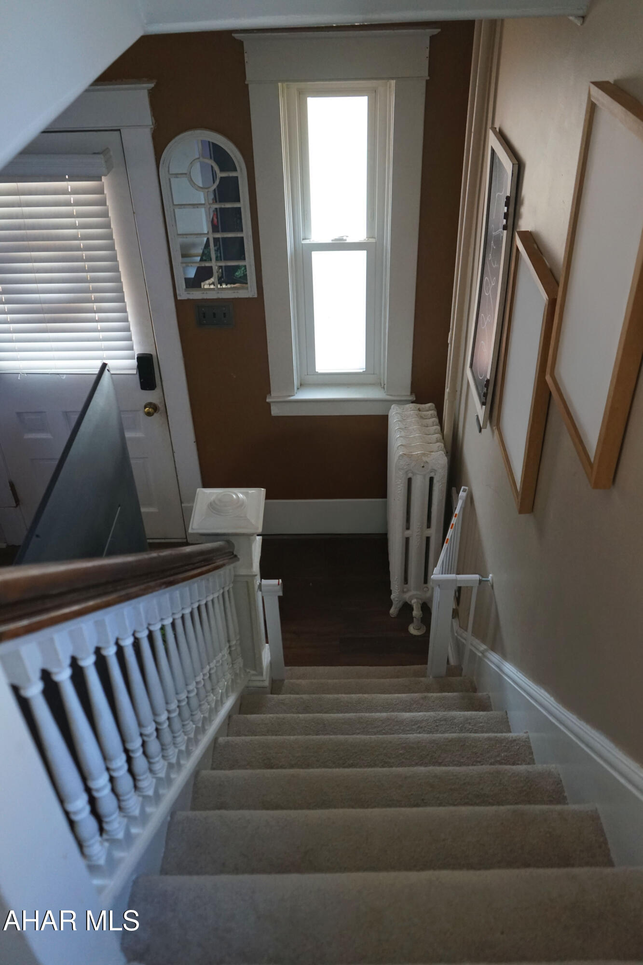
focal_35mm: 30
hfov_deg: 43.6
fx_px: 804
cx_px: 322
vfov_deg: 61.9
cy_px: 482
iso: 2500
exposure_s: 1/160
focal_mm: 30
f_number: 3.5
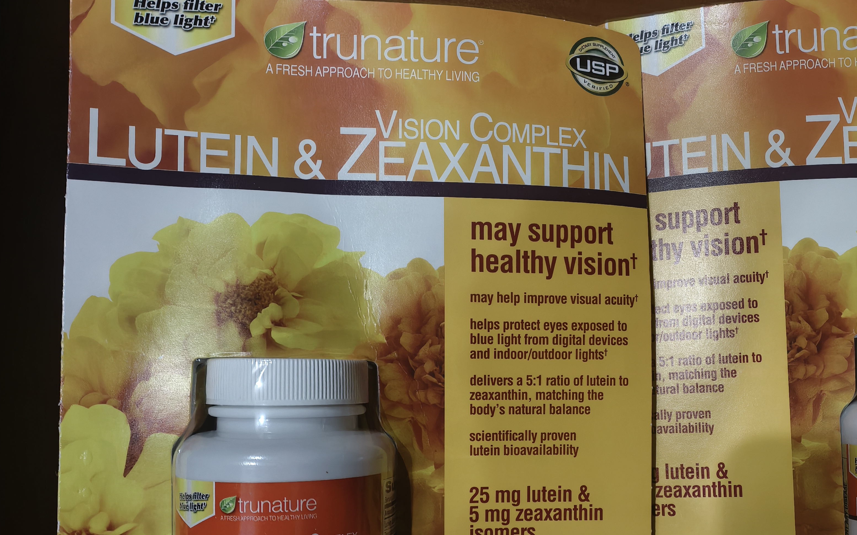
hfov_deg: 58.5
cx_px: 559
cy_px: 377
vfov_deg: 38.7
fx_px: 747
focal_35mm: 32
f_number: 1.57
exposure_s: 1/50
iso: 744
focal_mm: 6.54
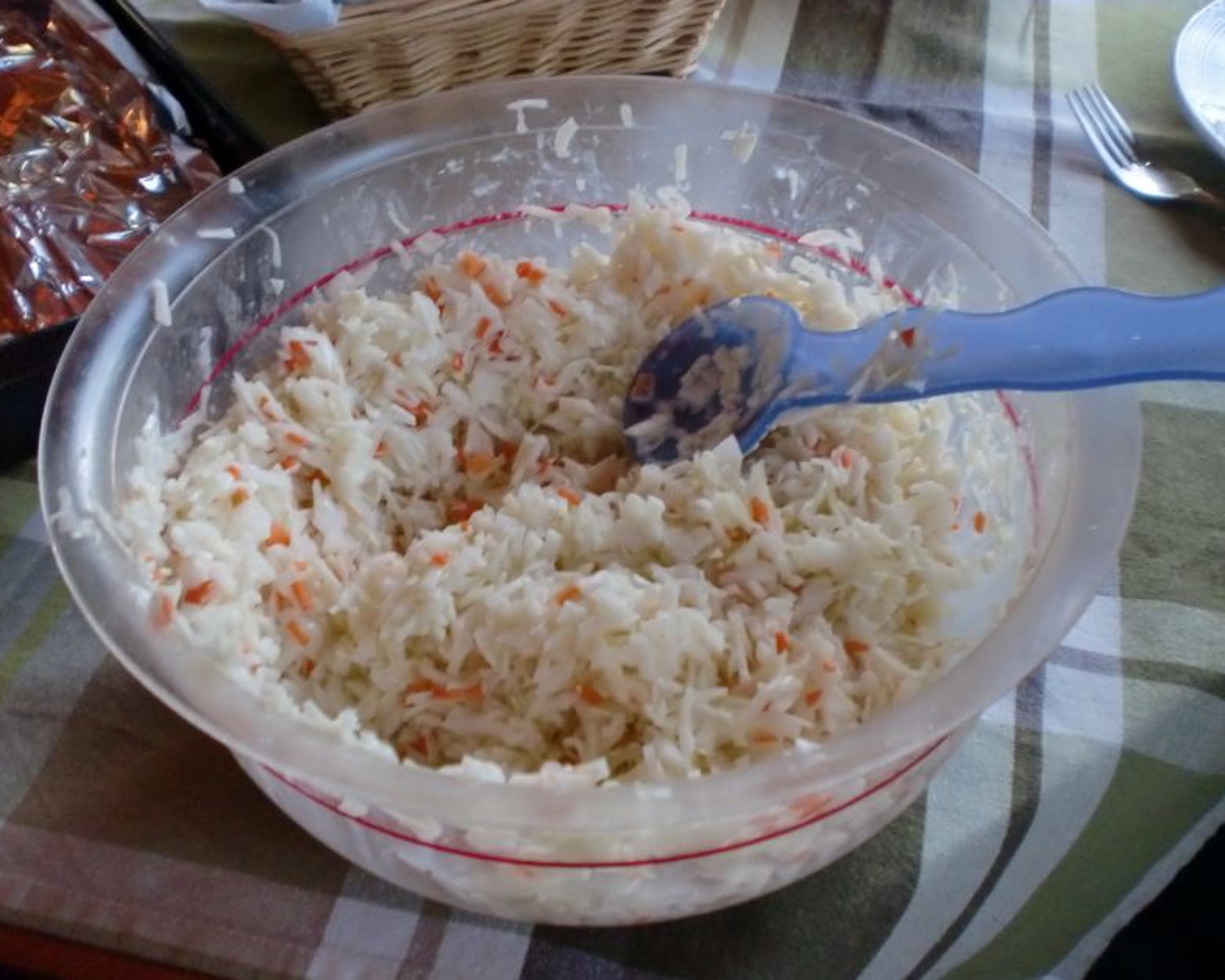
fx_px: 1341
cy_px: 485
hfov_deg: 49.1
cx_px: 640
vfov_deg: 40.1
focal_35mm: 37
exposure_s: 1/15
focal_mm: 6.3
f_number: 3.1
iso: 400
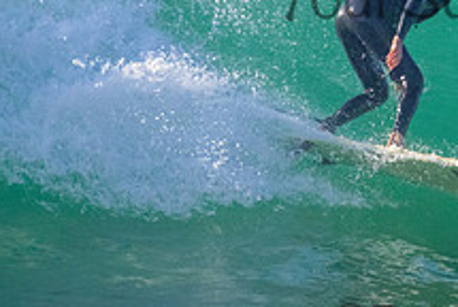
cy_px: -31
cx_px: 496
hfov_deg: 1.0
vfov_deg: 0.6
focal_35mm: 2155
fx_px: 27454
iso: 4500
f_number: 11
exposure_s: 1/2000
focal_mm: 800
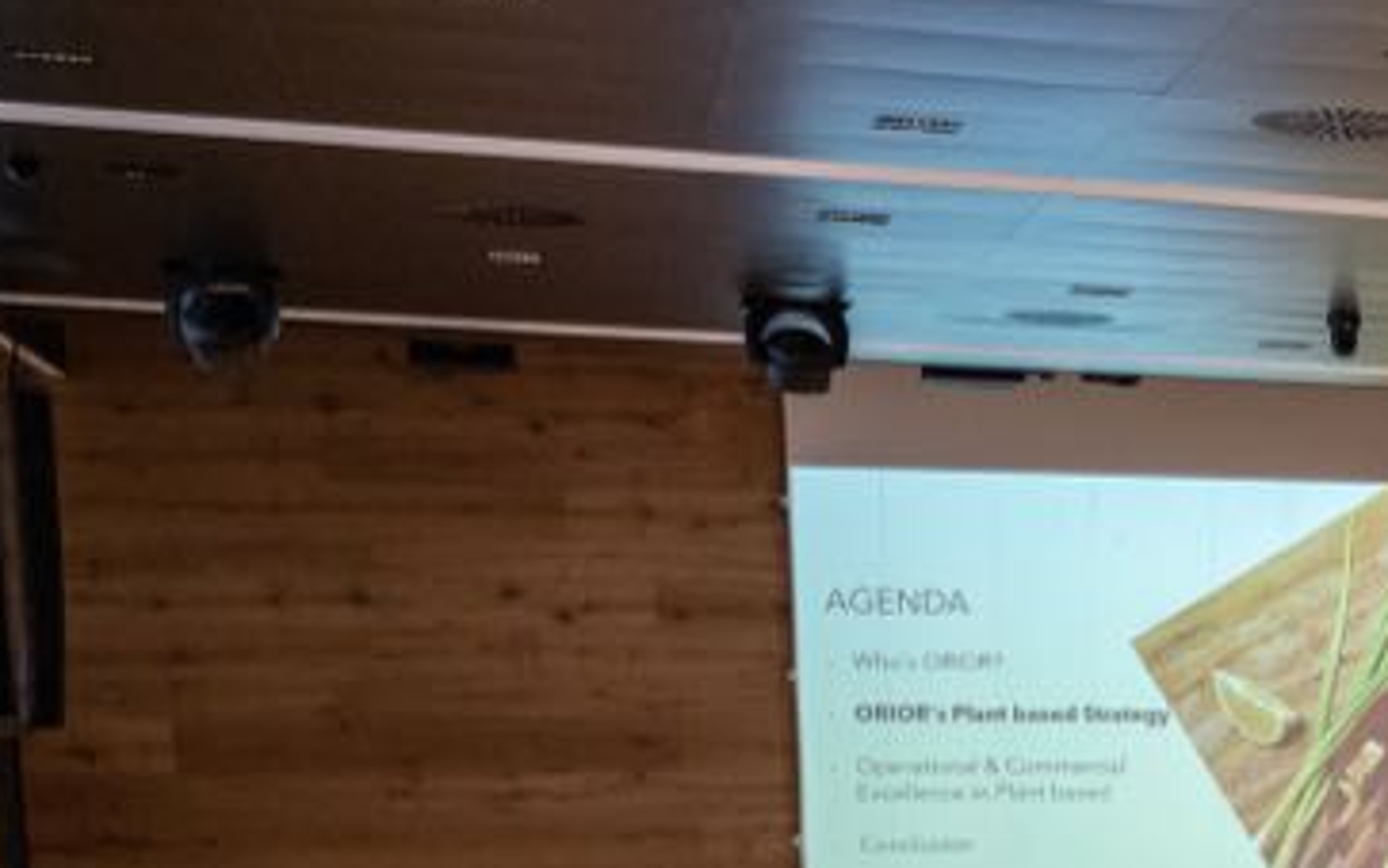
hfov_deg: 21.2
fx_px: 3345
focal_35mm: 88
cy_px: 1189
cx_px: 1824
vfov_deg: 14.1
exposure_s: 1/200
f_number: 4
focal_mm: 31.5
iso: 2500
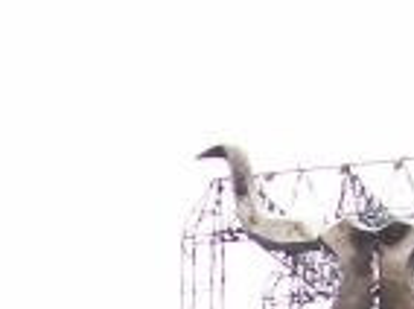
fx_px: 2424
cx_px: -265
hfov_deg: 9.4
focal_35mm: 203
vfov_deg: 6.8
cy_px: 813
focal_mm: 6
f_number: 2.7
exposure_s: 1/93.3
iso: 140
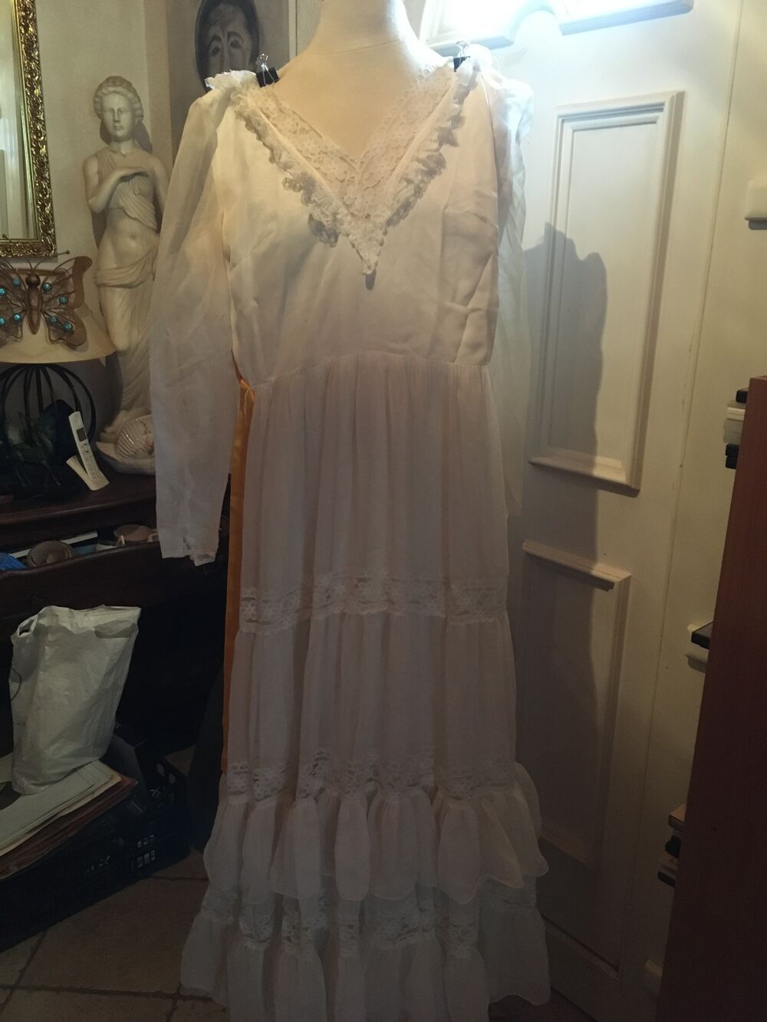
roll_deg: +0.9
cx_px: 384
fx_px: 857
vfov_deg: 61.7
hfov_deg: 48.2
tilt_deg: -17.4
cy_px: 511
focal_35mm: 29
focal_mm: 4.15
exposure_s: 1/17
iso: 250
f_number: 2.2
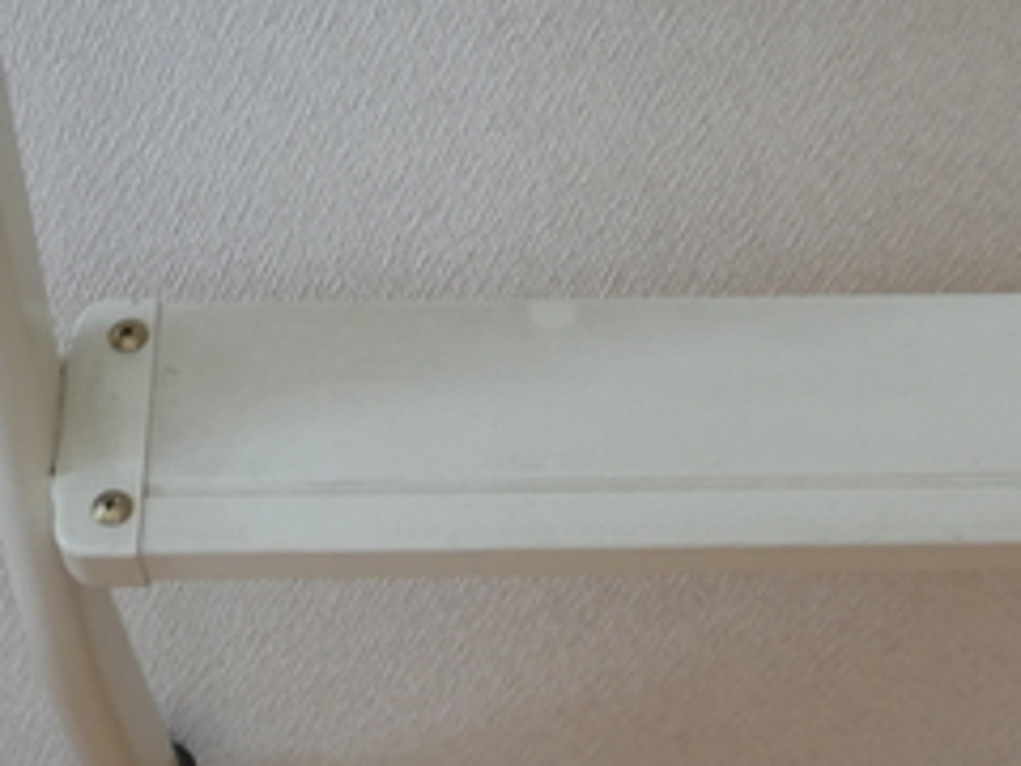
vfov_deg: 14.6
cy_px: 704
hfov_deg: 19.5
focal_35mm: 100
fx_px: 2950
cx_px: 753
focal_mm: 20
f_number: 4.1
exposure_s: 1/13
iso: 800
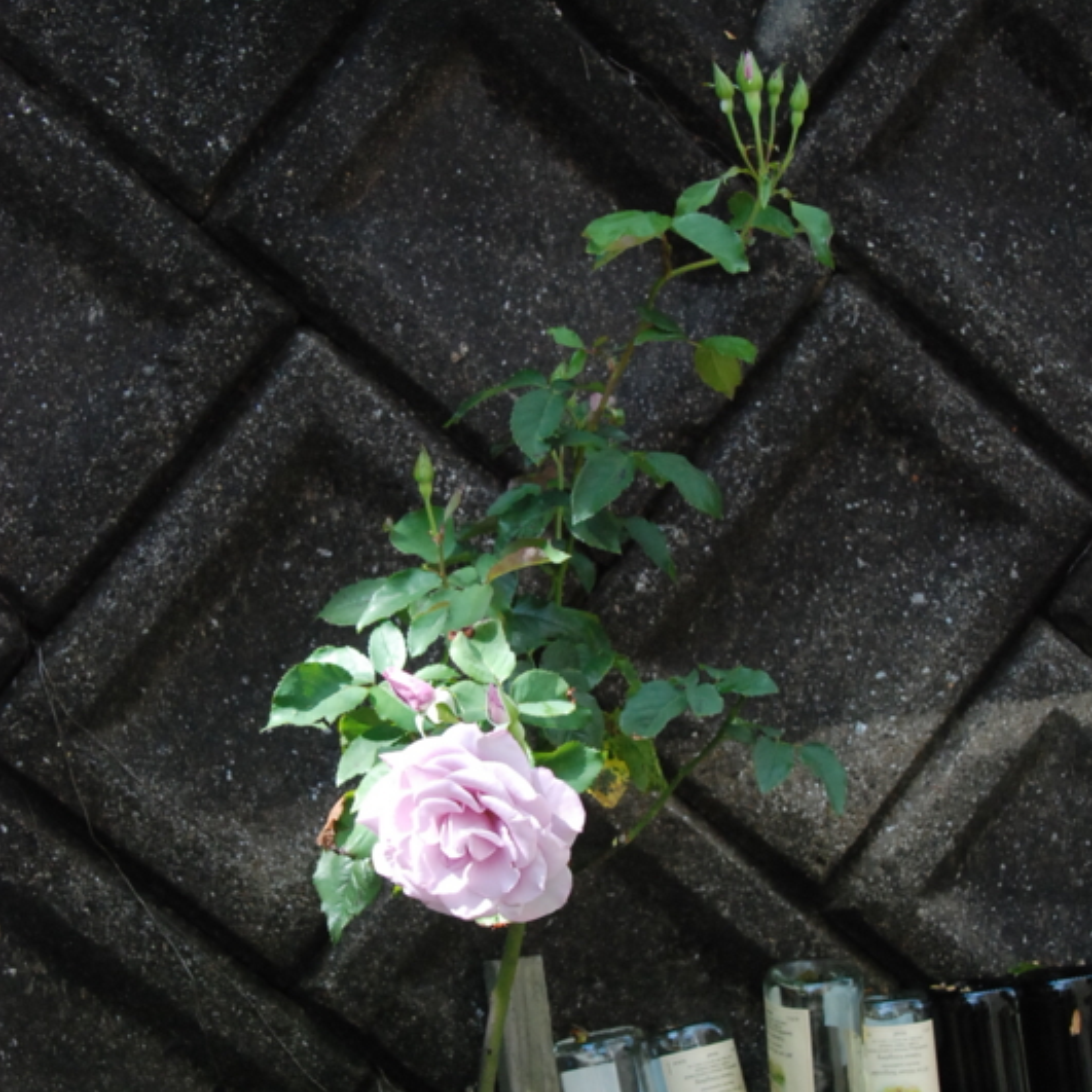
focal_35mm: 77
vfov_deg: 22.4
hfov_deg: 22.5
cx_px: 547
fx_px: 2748
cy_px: 652
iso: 1600
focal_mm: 40
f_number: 11
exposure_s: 1/500
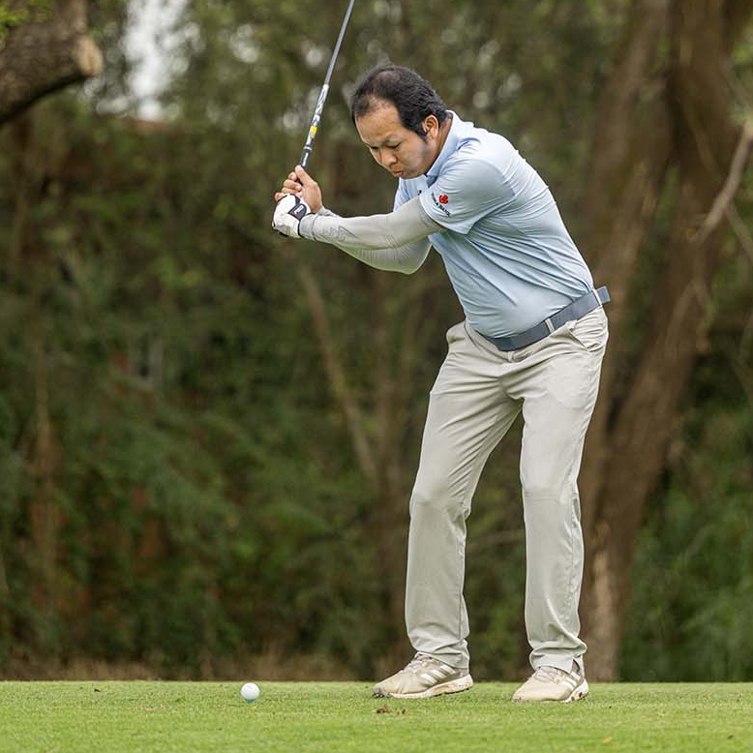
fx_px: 5808
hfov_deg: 7.4
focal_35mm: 236
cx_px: 402
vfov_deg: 7.4
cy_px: 150
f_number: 2.8
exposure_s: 1/2000
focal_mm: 150
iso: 640
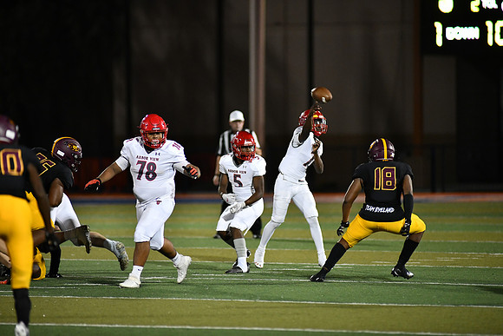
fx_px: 4192
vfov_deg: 4.6
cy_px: 168
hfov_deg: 6.9
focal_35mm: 300
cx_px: 252
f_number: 2.8
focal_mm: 300
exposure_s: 1/1250
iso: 3200
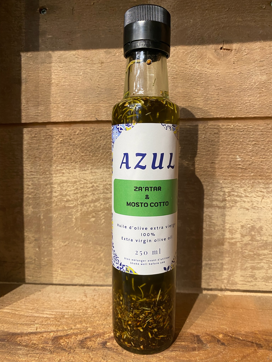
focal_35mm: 26
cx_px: 136
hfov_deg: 53.1
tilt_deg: -3.8
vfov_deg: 67.3
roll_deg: +0.0
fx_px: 272
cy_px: 181
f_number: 1.8
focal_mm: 4.25
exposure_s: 1/60
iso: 160
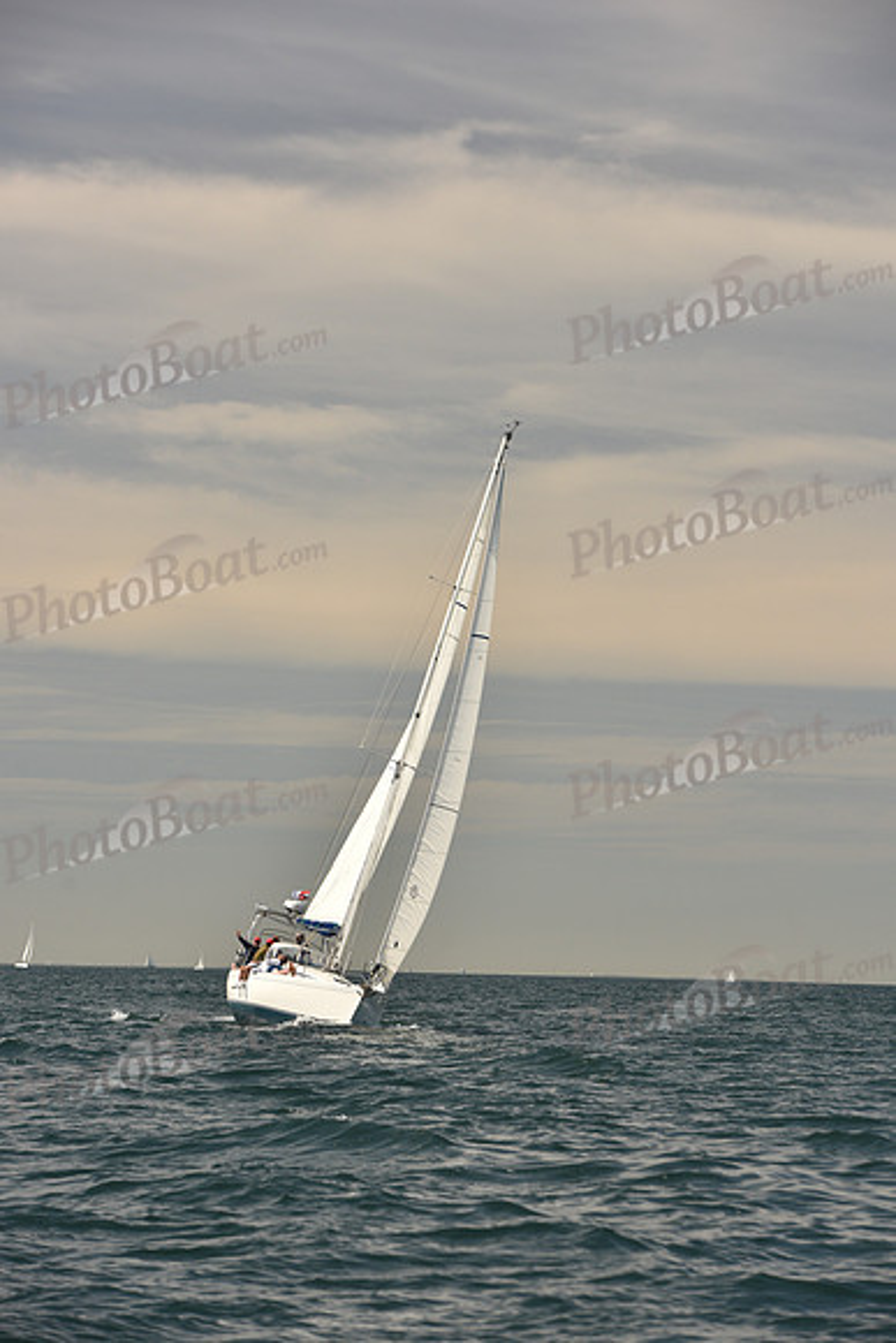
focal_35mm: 122
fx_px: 4552
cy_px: 672
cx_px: 448
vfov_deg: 16.8
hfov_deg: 11.2
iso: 250
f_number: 6.3
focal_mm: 122
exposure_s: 1/640
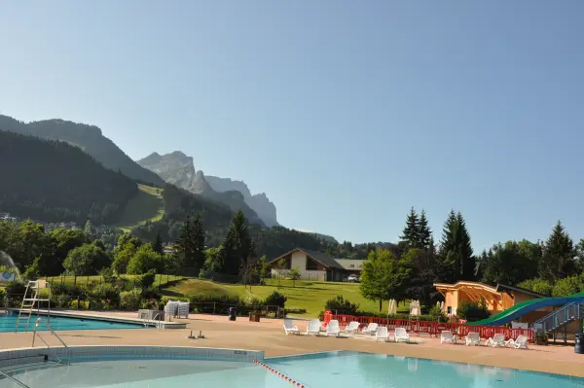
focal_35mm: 38
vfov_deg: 35.4
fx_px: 608
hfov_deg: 51.3
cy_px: 194
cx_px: 292
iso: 800
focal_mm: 25
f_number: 13
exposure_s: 1/640
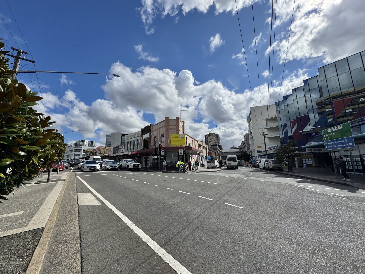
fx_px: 148
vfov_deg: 85.7
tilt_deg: +10.5
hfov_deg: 102.1
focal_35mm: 14
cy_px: 137
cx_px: 182
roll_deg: +1.7
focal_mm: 2.22
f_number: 2.2
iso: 40
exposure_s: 1/3906
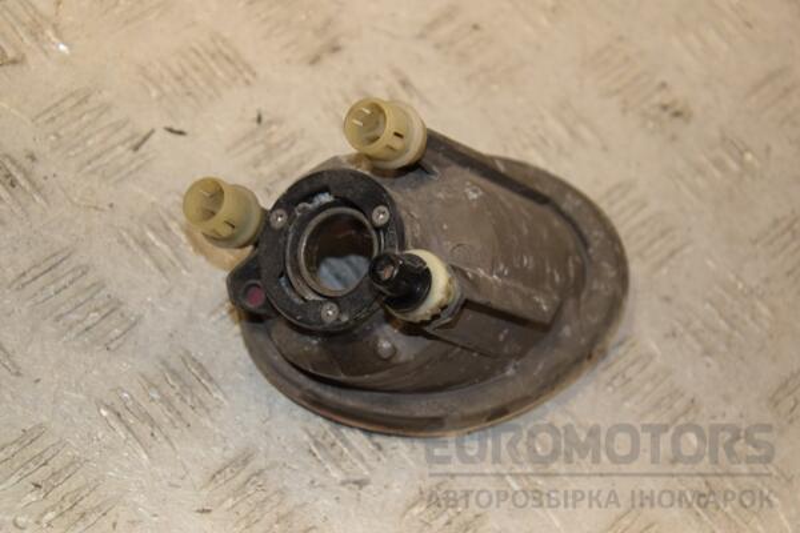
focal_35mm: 93
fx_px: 2067
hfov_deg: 21.9
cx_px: 400
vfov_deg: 14.7
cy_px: 266
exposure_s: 1/200
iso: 800
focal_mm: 62
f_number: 6.3
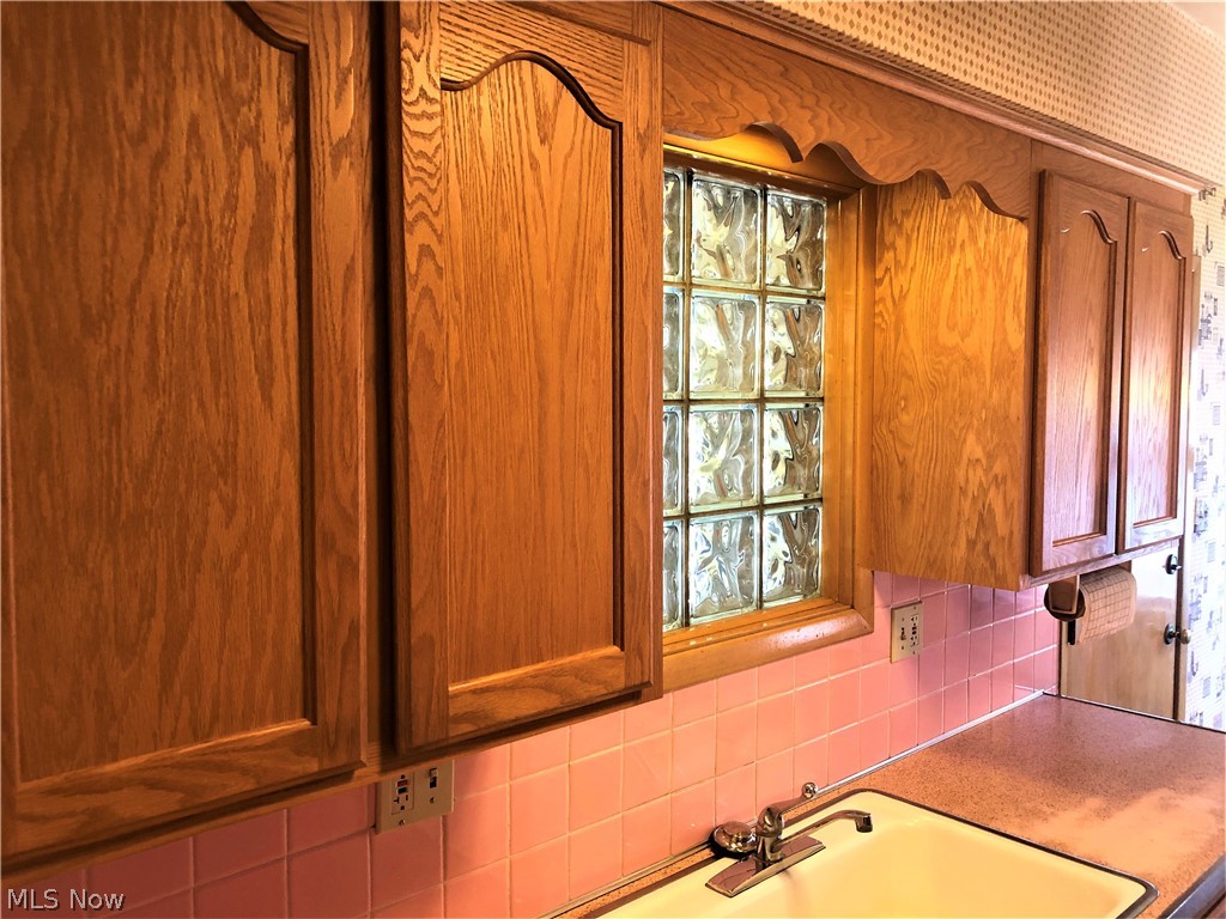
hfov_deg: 63.4
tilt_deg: -4.8
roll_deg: +0.7
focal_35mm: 28
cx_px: 613
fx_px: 992
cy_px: 460
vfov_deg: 49.7
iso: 40
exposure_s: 1/17
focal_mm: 3.99
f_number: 1.8
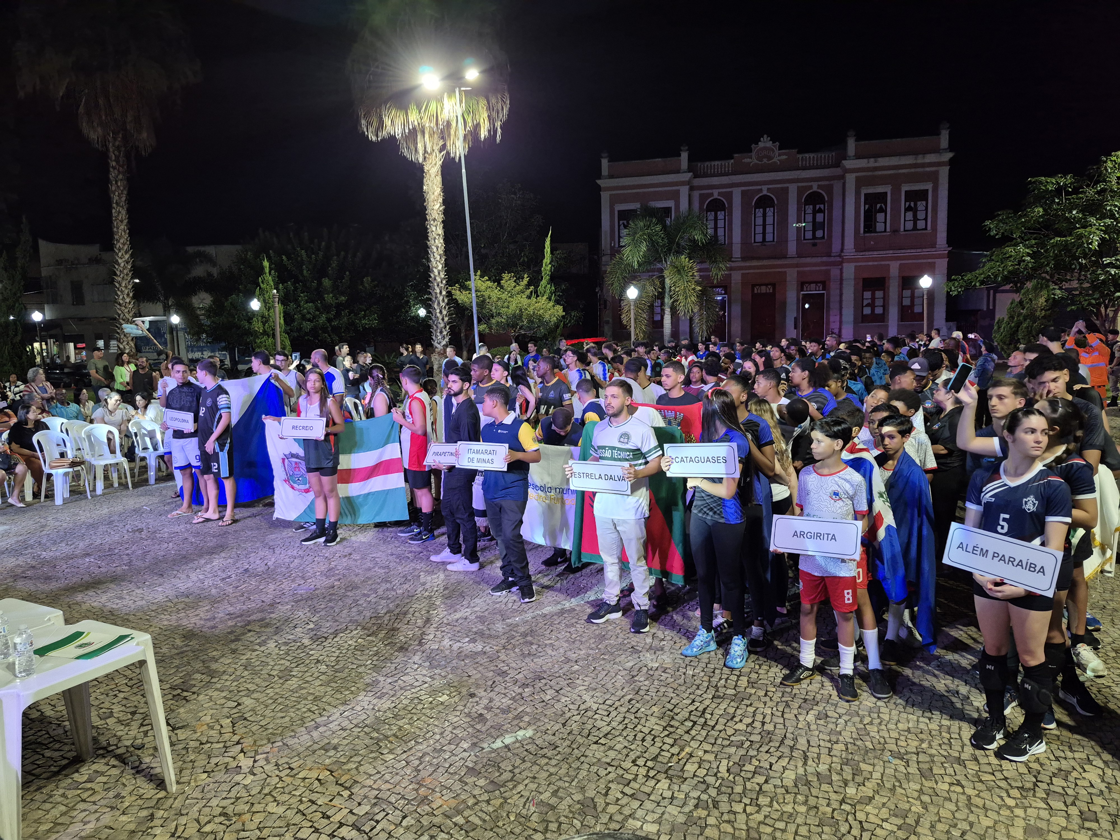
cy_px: 420
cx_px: 560
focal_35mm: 23
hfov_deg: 73.9
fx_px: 744
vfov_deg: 58.9
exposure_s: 1/120
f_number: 1.8
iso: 400
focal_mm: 5.4
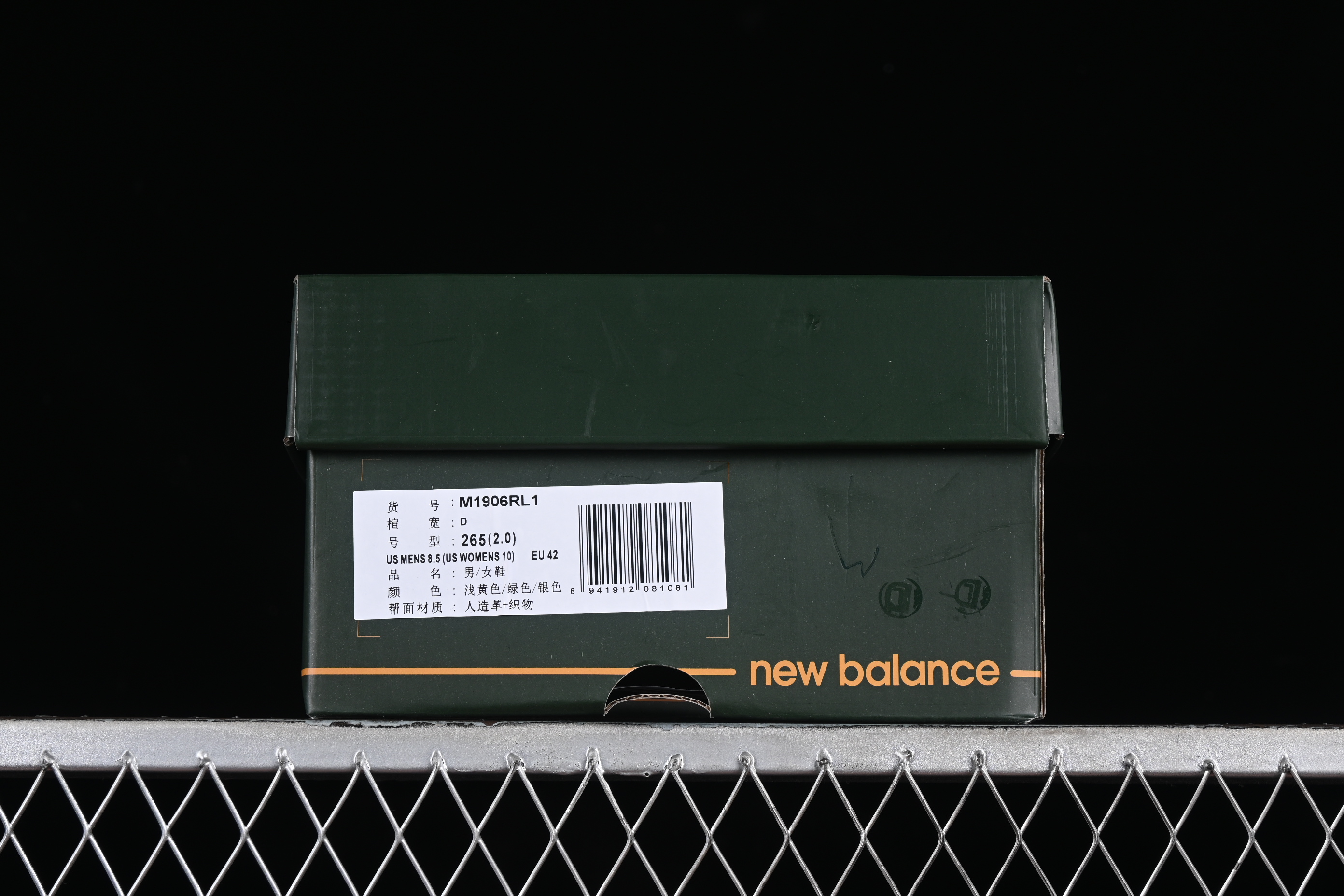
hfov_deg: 27.0
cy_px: 448
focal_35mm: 75
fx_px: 2800
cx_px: 672
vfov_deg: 18.2
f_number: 7.1
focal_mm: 50
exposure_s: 1/60
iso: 160
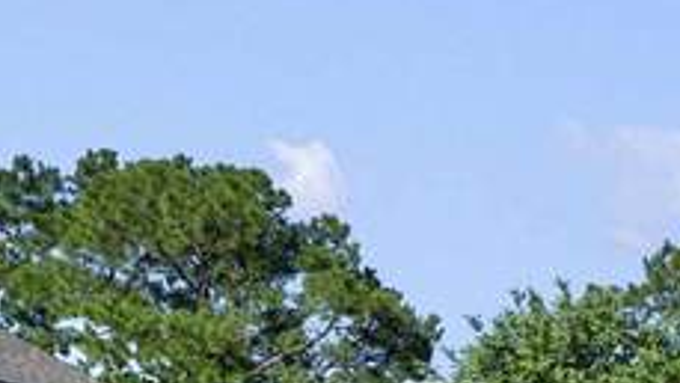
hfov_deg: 12.4
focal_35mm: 120
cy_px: 580
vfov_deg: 9.8
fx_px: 2163
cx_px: 1802
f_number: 7.1
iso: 250
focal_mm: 20.5
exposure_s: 1/1000
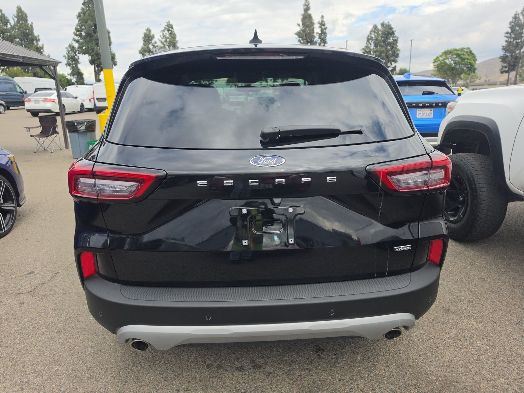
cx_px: 262
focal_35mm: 23
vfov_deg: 58.9
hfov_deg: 73.9
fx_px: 348
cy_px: 196
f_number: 1.4
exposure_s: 1/3353
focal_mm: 6.5
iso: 63
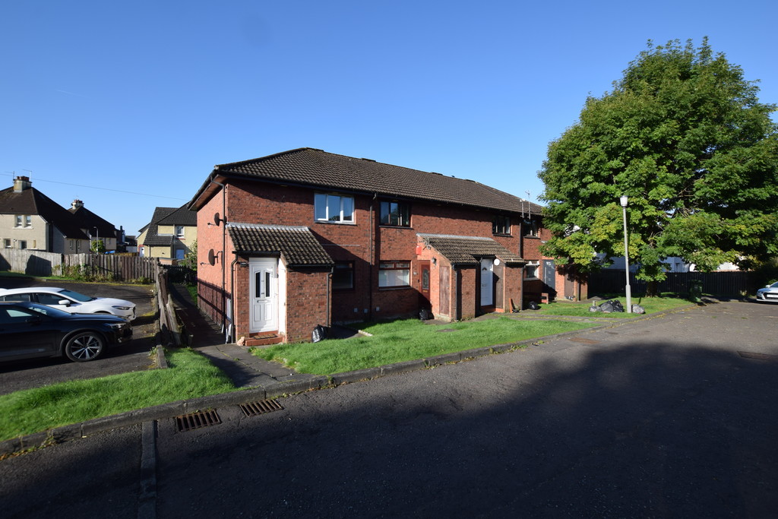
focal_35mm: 15
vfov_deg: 77.3
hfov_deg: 100.4
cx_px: 389
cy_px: 260
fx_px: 324
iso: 200
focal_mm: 10
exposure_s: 1/250
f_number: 8
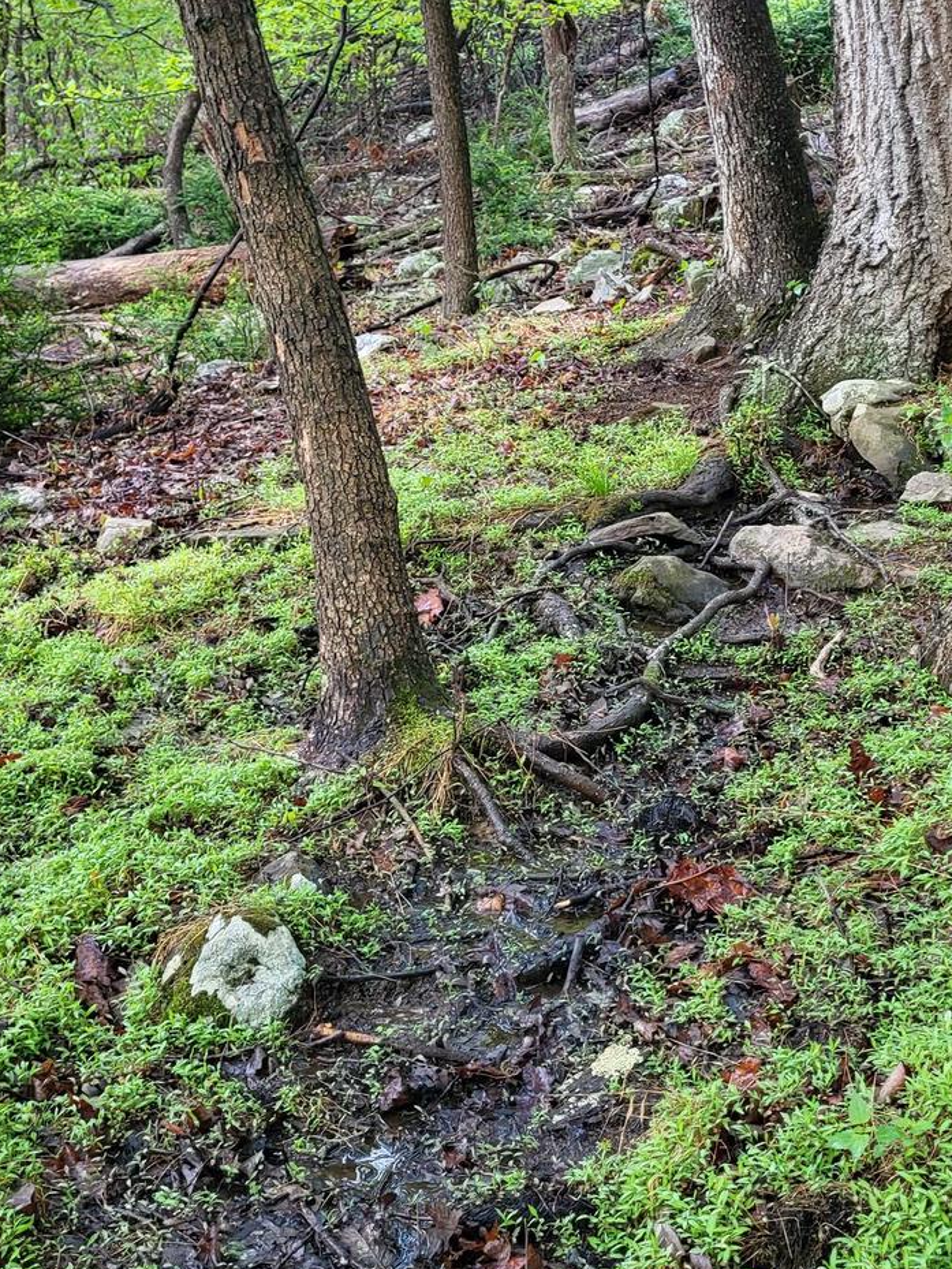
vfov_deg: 43.8
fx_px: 1576
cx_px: 626
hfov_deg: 33.3
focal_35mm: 43
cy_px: 609
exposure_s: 1/40
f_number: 1.8
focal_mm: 5.4
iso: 200
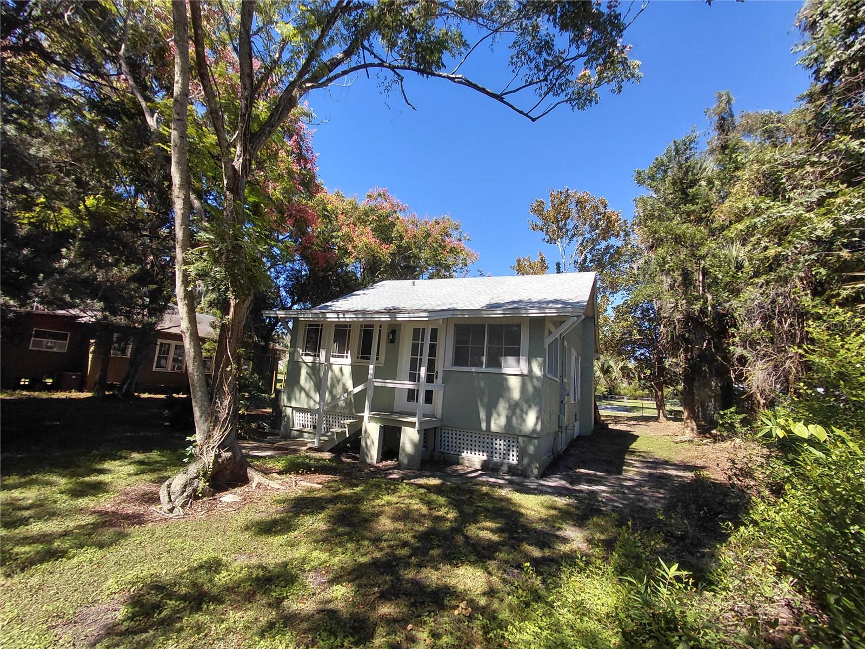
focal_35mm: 16
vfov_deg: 78.1
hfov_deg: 94.5
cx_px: 432
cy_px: 324
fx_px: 400
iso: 40
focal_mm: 1.64
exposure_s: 1/1015
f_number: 2.2
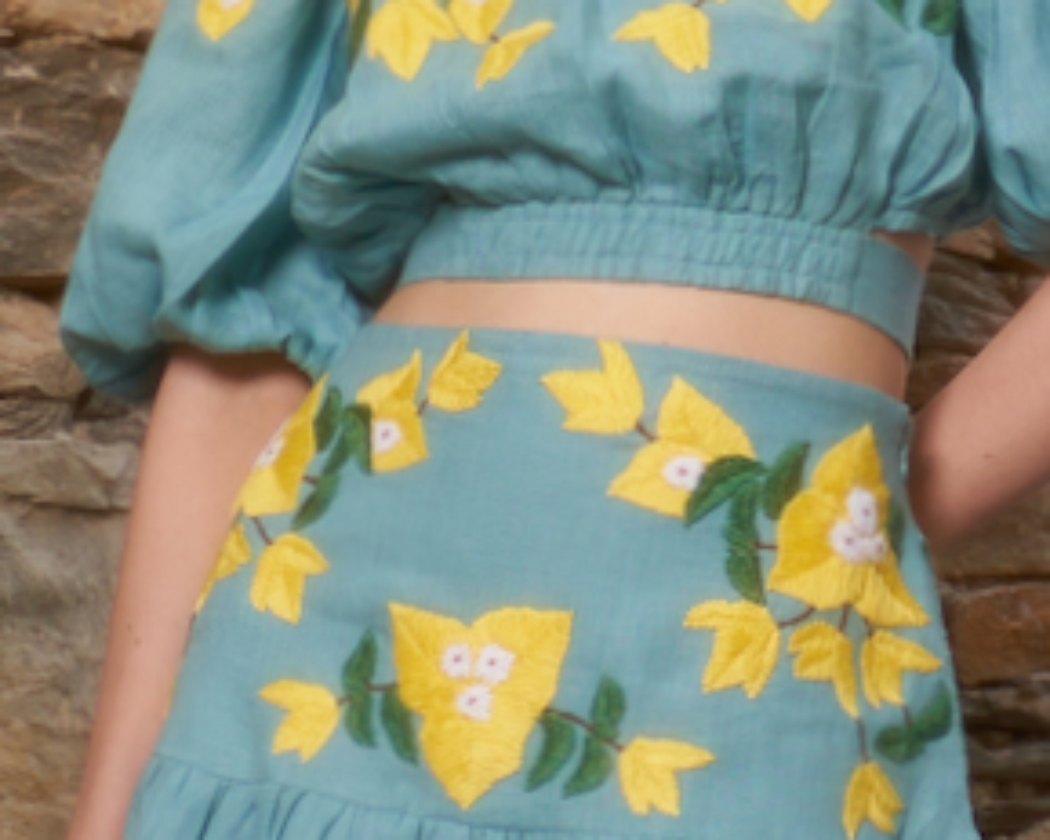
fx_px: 5033
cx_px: 540
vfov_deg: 9.5
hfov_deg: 11.9
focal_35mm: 162
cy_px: 809
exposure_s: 1/1000
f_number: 2.8
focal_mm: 25
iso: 50
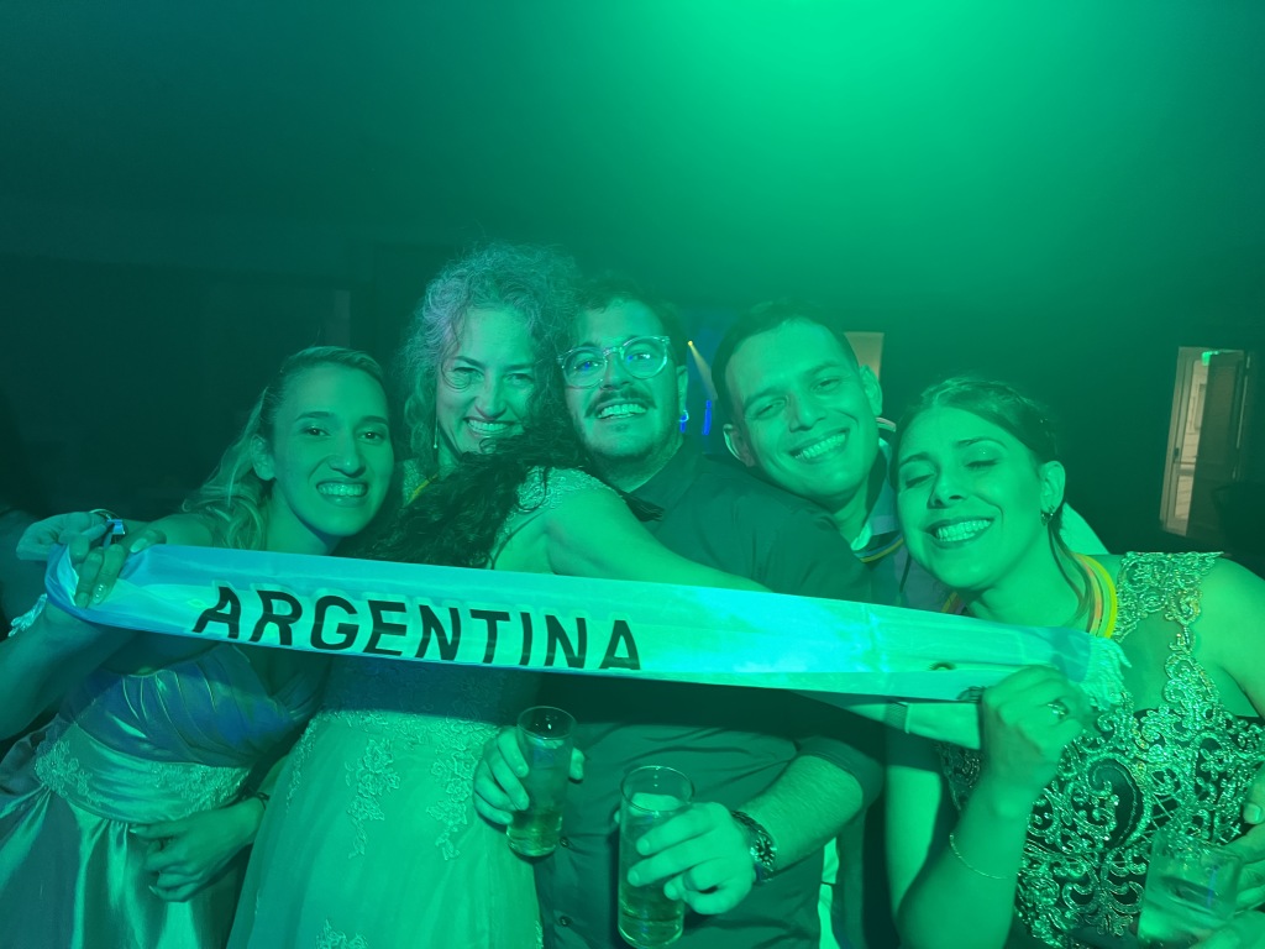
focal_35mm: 26
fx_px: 950
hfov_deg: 67.3
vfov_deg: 53.1
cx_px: 632
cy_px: 474
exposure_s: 1/50
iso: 250
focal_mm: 5.7
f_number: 1.5
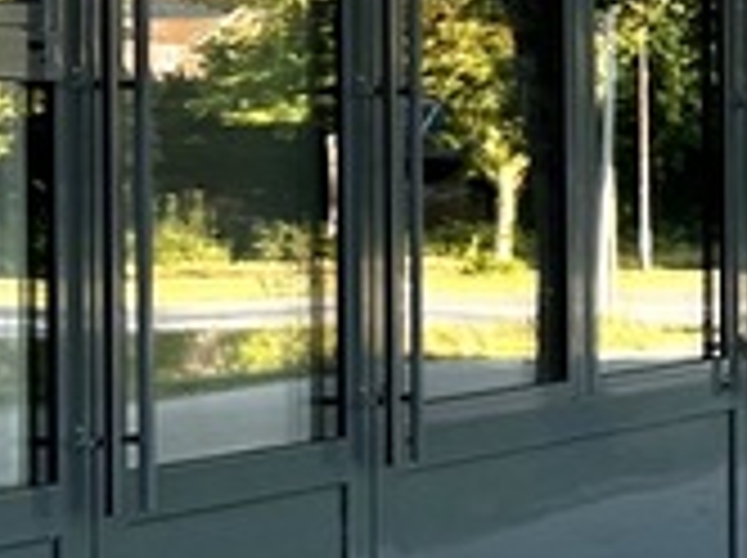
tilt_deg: +0.2
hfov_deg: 10.2
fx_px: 3383
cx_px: 2030
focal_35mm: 157
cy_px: 176
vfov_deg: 9.4
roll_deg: +0.3
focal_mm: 5.7
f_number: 1.5
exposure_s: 1/372
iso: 50
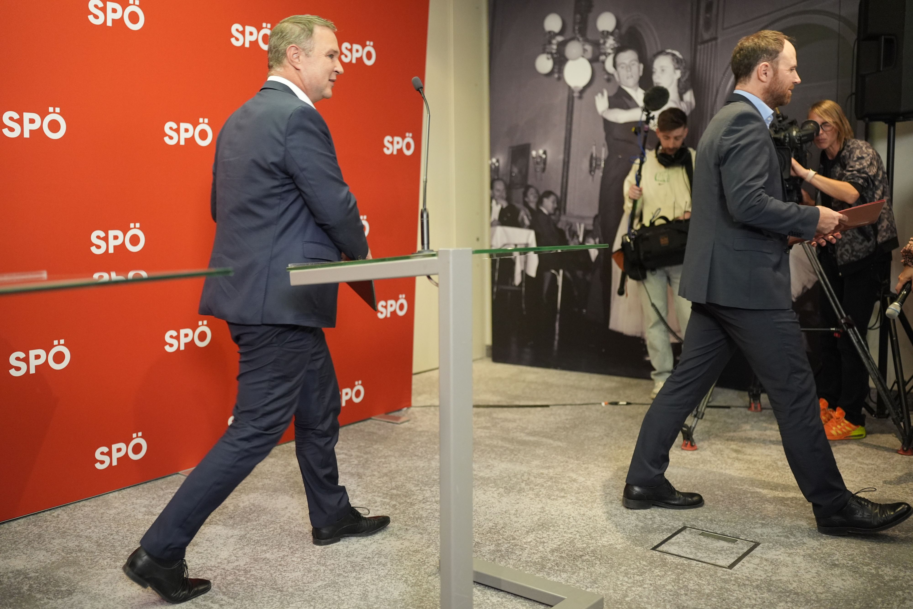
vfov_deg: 37.9
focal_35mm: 35
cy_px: 304
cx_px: 456
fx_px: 888
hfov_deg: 54.4
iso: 3200
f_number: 2
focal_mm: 35
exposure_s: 1/250
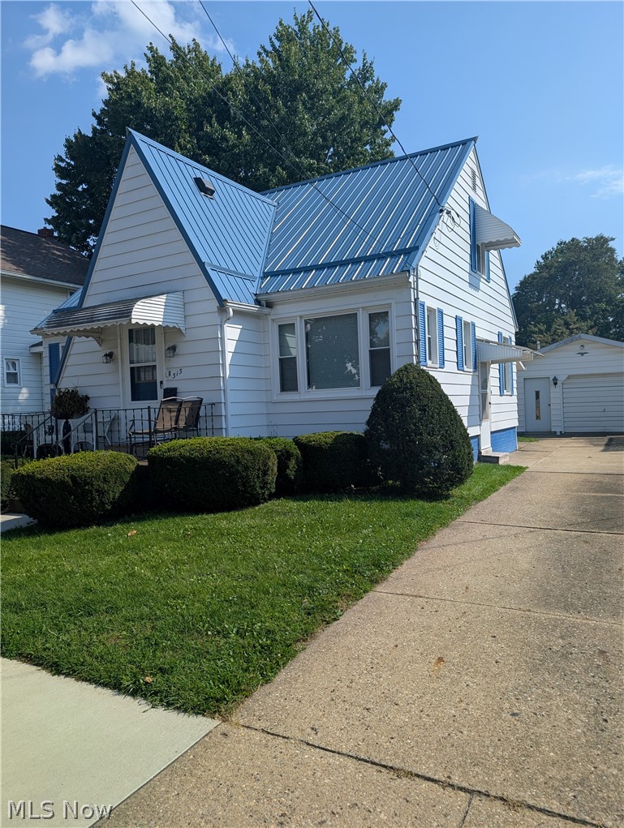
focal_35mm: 24
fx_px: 575
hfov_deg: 56.9
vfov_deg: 71.5
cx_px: 312
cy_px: 414
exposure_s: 1/1443
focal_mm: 6.9
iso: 20
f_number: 1.68
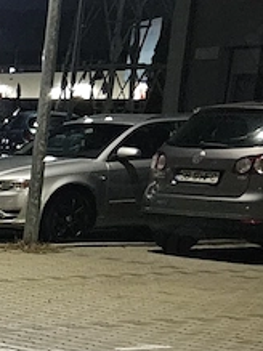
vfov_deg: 13.6
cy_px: 438
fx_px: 1420
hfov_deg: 8.7
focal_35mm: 140
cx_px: -526
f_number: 1.8
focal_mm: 5.4
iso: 640
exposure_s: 1/25
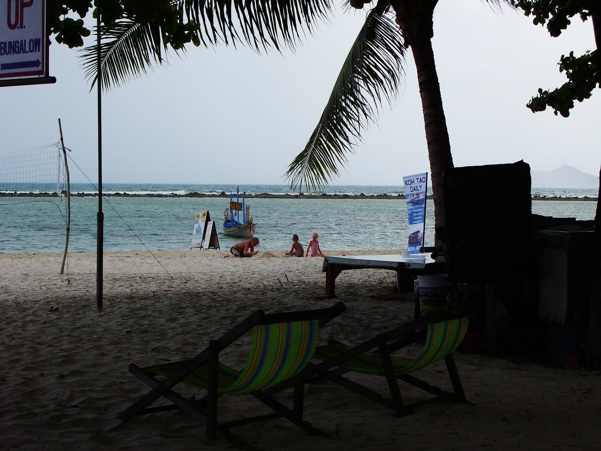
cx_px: 300
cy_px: 226
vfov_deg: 19.9
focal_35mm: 74
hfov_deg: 26.3
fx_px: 1285
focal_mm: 12.2
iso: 80
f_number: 6.2
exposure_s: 1/160
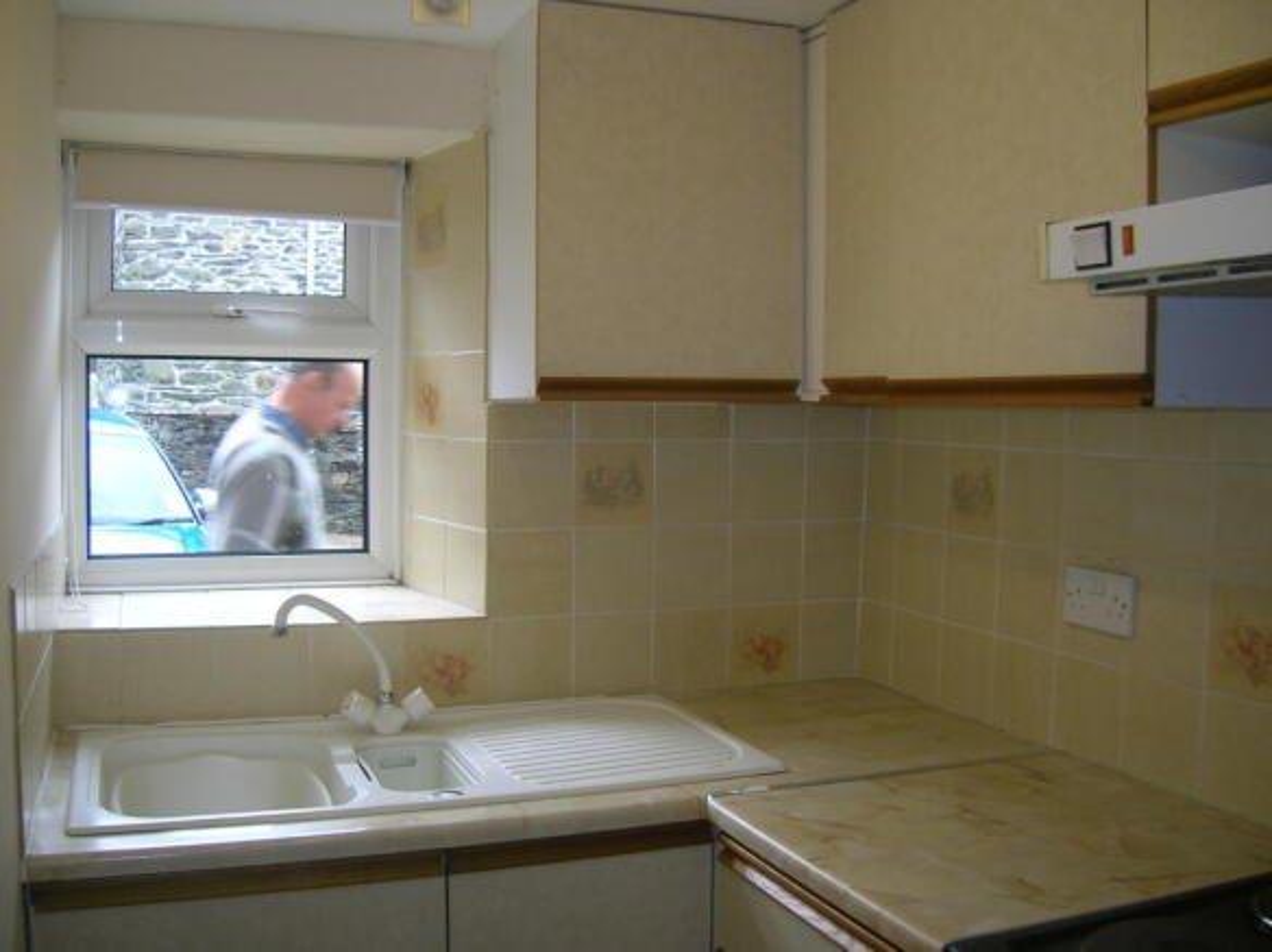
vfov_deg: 41.7
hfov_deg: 54.0
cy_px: 476
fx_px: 1248
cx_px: 636
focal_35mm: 34
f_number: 2.9
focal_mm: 5.7
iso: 50
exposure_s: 1/47
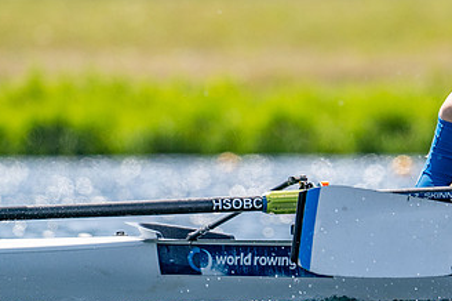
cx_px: 390
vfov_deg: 1.3
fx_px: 13320
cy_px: 120
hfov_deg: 1.9
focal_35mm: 1062
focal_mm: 400
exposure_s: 1/2500
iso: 220
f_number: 4.5
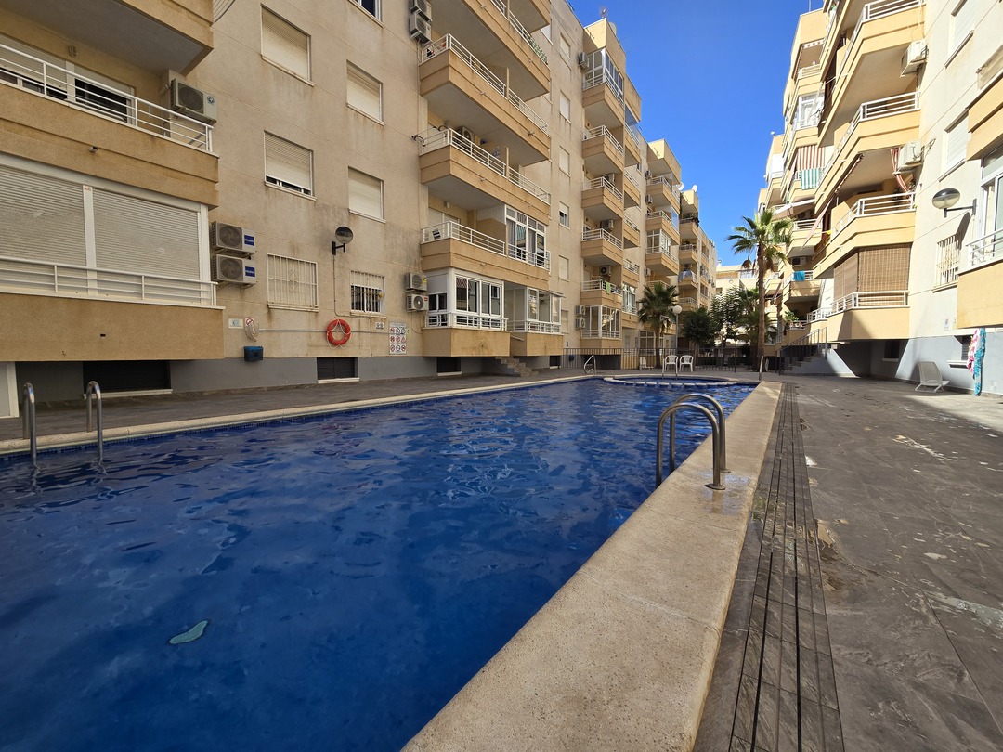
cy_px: 376
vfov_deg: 89.9
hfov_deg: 106.2
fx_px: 377
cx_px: 502
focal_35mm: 13
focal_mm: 2.2
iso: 50
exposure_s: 1/1461
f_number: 2.2
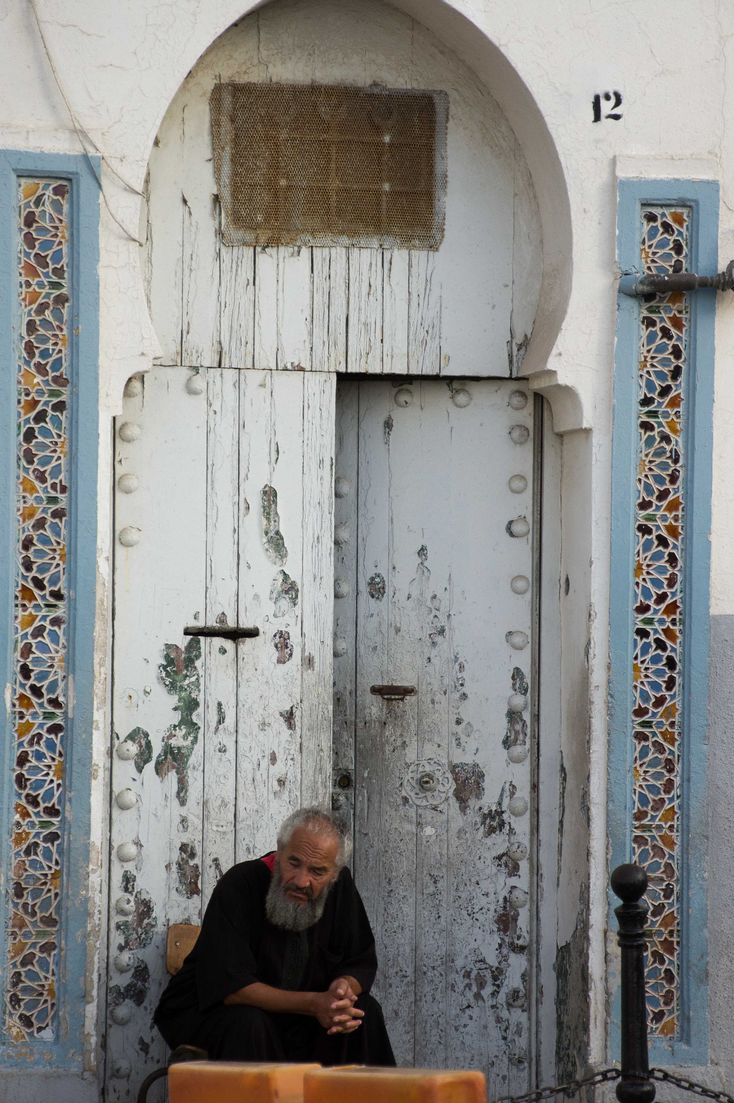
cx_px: 367
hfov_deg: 8.7
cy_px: 552
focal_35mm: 158
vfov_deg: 13.0
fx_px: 4822
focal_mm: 105
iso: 400
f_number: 5.6
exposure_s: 1/640
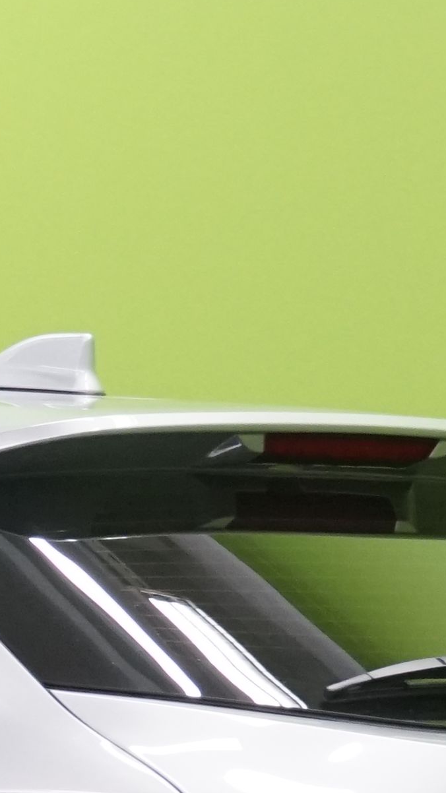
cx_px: -627
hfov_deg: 3.5
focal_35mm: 345
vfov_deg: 6.2
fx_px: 7254
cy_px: 751
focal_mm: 66
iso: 2000
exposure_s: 1/25
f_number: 9
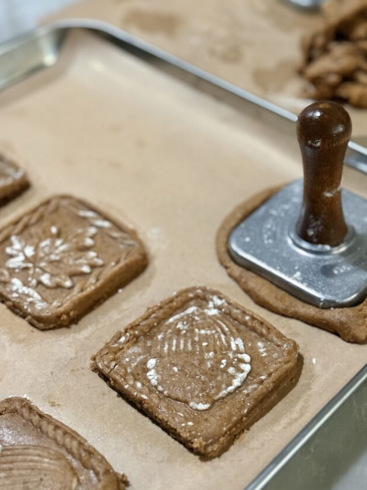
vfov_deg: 32.7
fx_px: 834
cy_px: 224
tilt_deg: -41.4
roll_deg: +0.4
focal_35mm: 59
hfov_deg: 24.8
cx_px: 220
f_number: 1.78
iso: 400
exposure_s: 1/40
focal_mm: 6.76
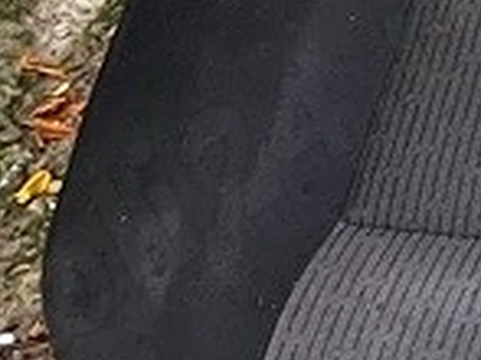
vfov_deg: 7.6
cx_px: 1250
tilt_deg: -23.0
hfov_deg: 9.6
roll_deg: -1.4
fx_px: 2457
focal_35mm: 177
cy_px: -619
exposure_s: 1/60
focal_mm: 5.7
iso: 320
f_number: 1.5
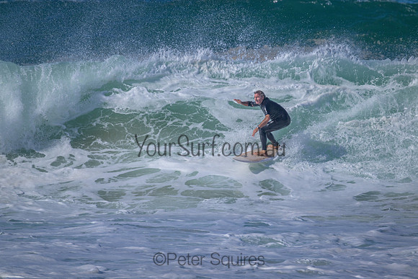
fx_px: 9291
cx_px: 209
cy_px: 140
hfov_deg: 2.6
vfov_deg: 1.7
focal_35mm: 800
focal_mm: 800
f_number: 11
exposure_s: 1/2000
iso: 800
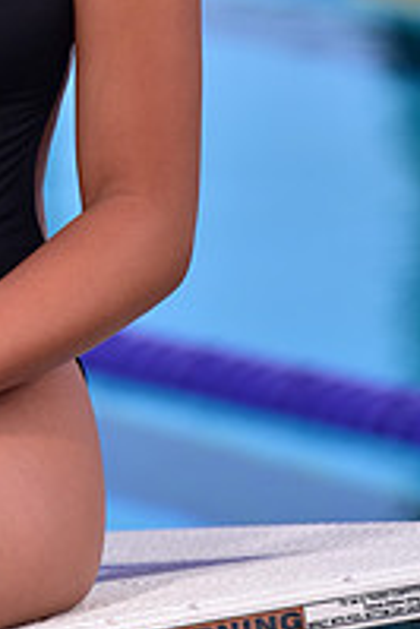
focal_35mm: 584
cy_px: -136
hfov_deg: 2.4
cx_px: -178
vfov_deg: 3.5
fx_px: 10201
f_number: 5.6
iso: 80
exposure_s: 1/250
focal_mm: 200
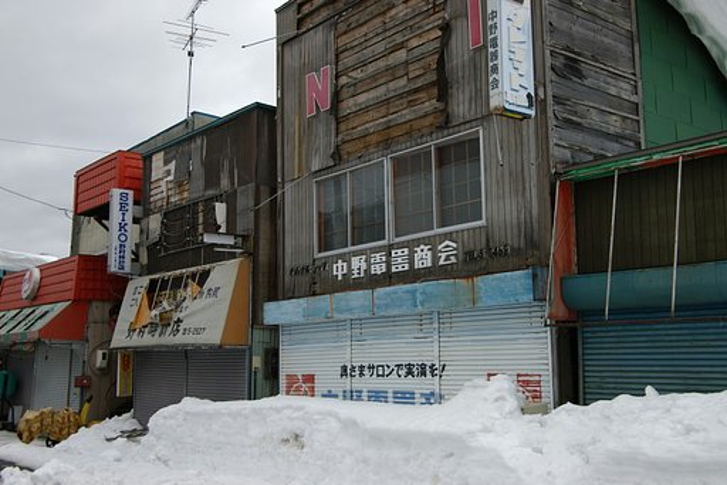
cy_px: 242
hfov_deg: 49.5
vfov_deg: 34.3
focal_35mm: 39
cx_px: 364
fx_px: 788
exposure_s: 1/200
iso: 200
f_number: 6.3
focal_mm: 26
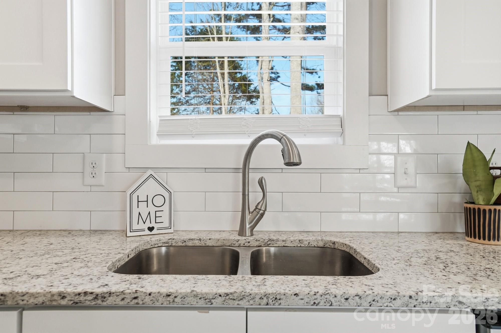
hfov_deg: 73.8
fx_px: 334
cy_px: 166
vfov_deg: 53.1
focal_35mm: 24
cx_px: 250
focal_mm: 16
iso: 100
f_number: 4
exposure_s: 1/400
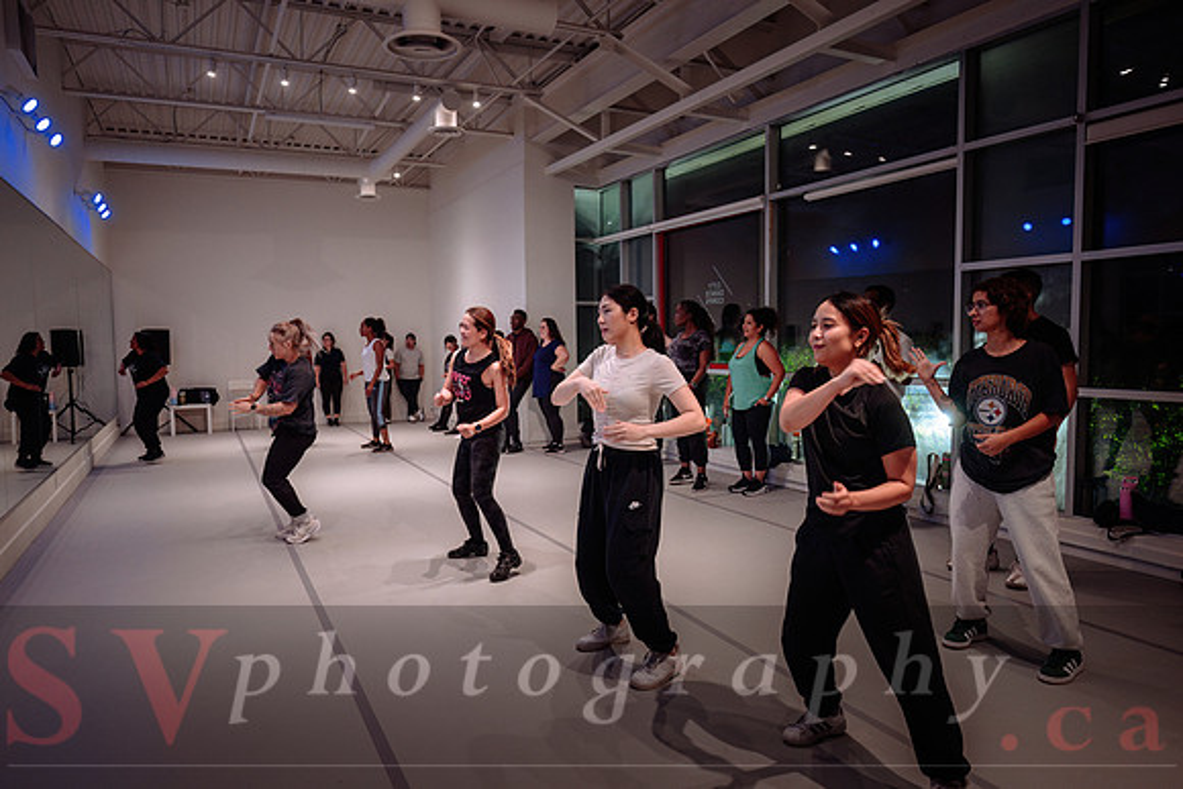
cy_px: 394
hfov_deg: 73.7
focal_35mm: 24
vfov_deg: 53.2
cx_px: 592
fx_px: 789
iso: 800
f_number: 2.8
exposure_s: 1/125
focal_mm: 24
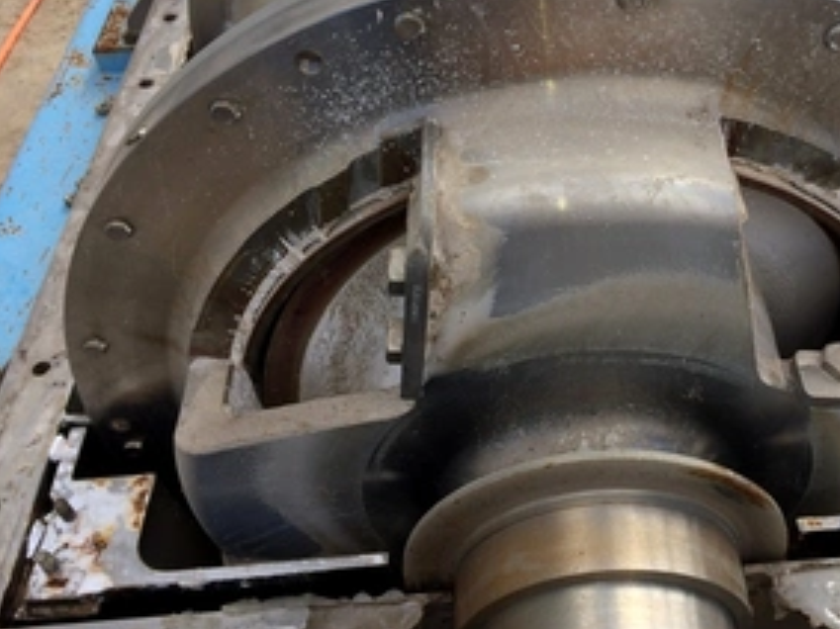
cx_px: 576
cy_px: 258
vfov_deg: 35.0
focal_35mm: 41
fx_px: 994
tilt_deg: -45.1
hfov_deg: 44.9
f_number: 2.2
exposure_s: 1/977
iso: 32
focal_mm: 4.15
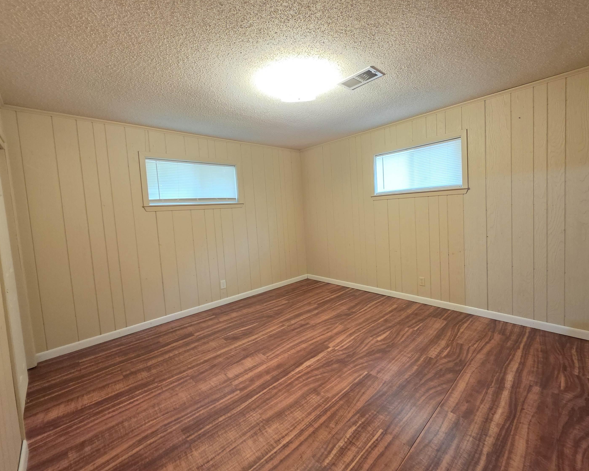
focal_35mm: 14
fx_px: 244
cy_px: 228
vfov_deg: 87.9
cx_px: 321
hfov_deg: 100.4
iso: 800
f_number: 1.9
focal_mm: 2.2
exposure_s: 1/60
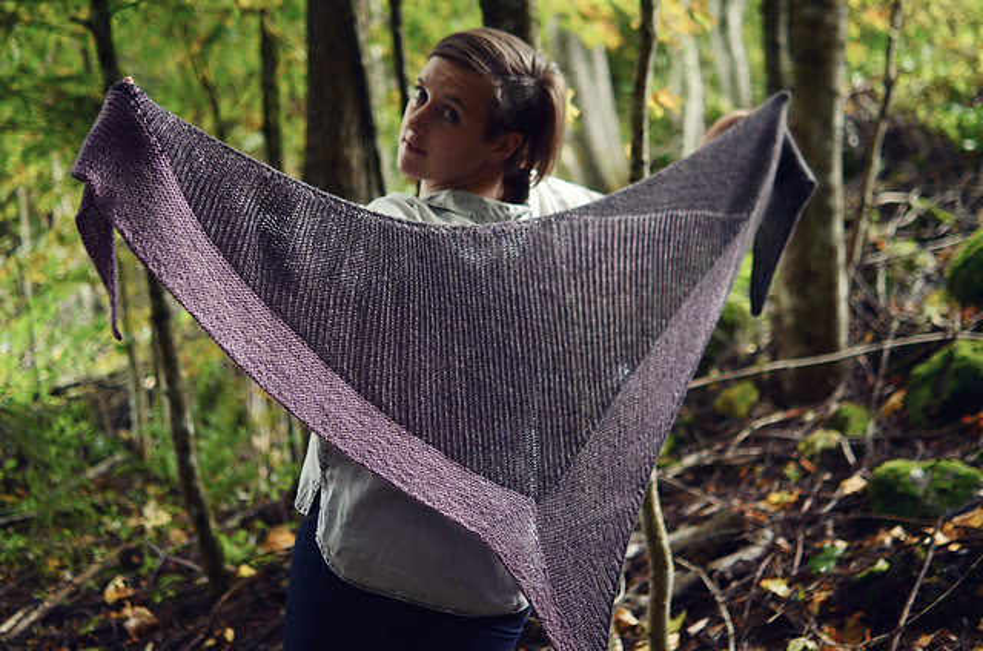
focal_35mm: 52
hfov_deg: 37.9
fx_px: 1431
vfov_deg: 25.6
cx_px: 492
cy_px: 326
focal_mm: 35
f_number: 1.8
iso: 100
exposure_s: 1/50
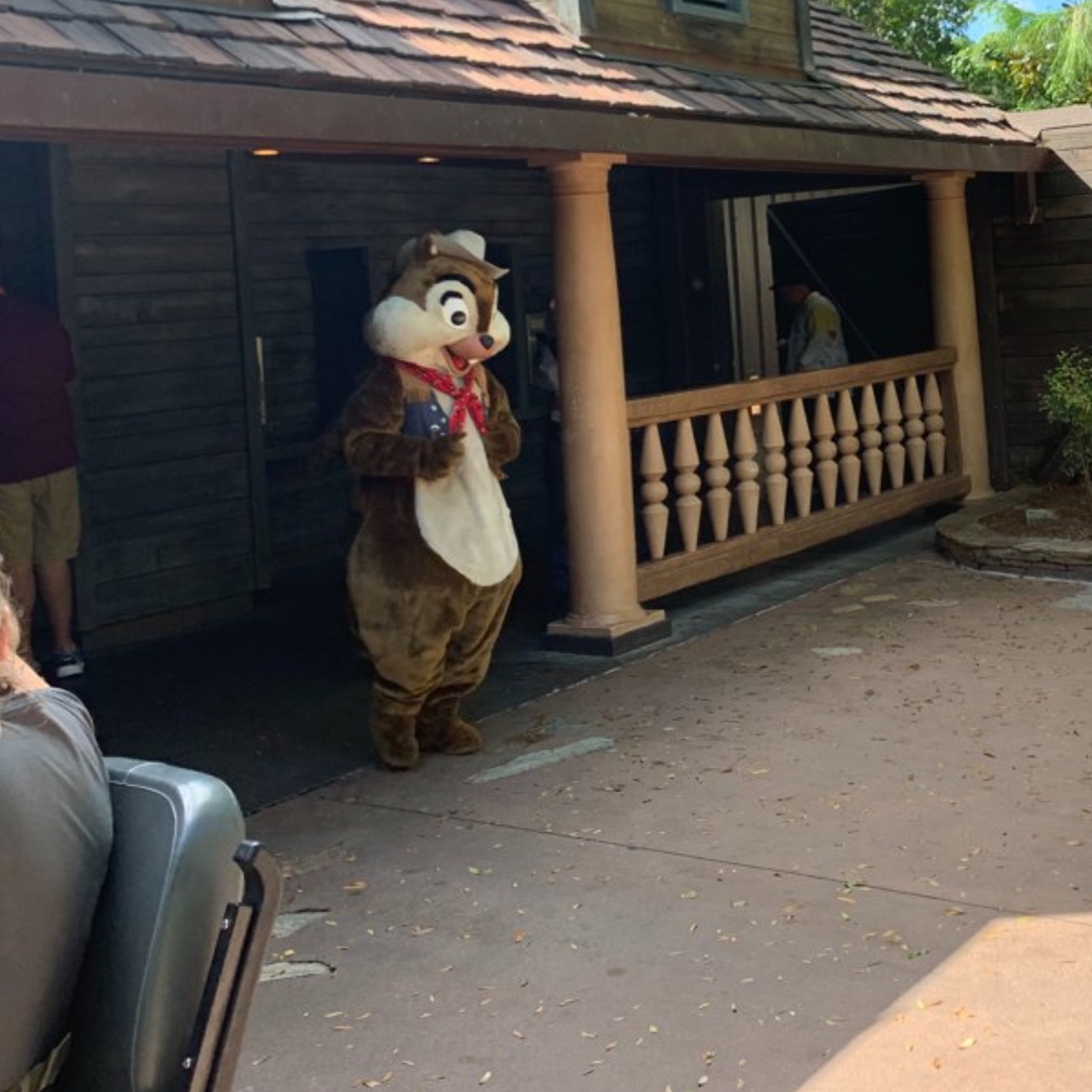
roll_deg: +3.4
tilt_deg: +1.5
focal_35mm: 46
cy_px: 278
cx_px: 921
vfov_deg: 36.0
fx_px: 1642
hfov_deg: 35.2
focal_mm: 4.25
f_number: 1.8
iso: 25
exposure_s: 1/263
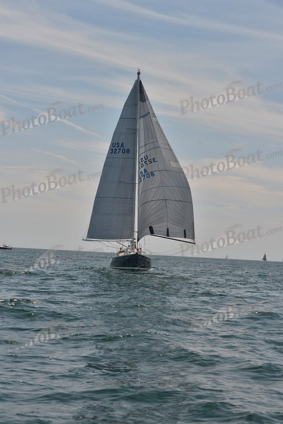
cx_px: 142
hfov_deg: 17.1
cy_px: 212
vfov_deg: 25.4
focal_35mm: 80
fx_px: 943
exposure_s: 1/800
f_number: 8
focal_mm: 80
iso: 400
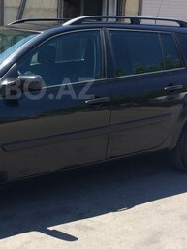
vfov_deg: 34.1
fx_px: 403
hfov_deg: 25.4
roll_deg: -1.0
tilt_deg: -14.1
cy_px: 88
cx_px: 20
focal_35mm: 56
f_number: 2.2
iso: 32
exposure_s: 1/695
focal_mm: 4.15
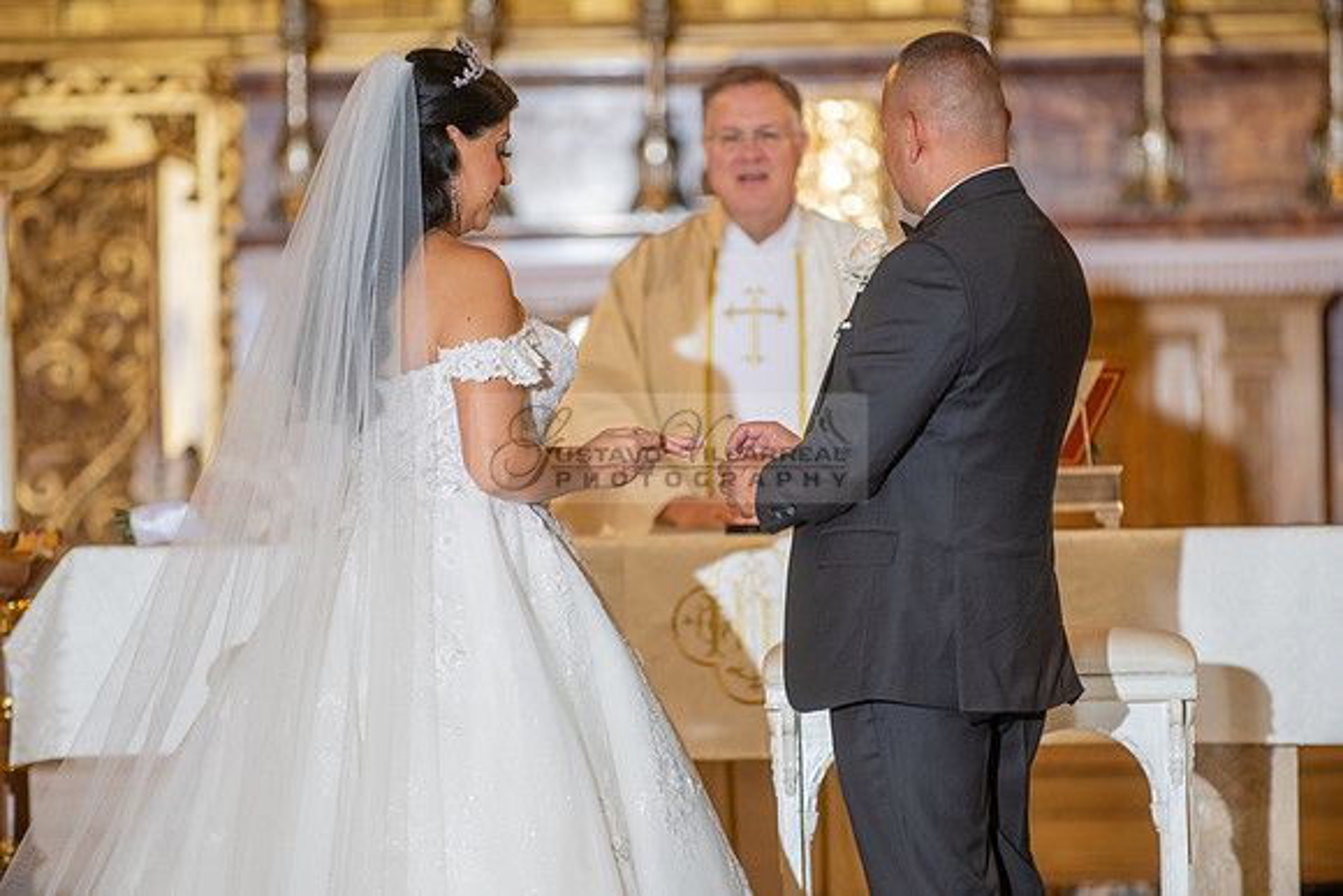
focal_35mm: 200
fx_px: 7463
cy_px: 448
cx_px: 672
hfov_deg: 10.3
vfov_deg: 6.9
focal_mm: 200
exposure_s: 1/200
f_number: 2.8
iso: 1000
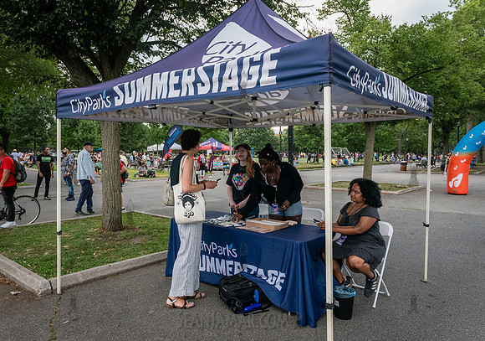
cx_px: 220
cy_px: 176
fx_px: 356
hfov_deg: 68.4
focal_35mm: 26
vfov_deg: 51.1
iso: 3200
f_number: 4.5
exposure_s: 1/1000
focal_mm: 24
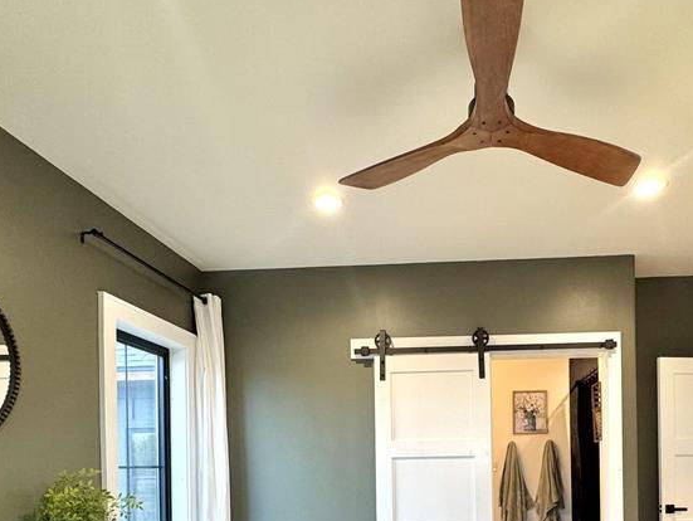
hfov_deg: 66.2
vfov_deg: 47.7
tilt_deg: -0.8
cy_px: 468
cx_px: 436
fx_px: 521
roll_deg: +0.3
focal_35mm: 26
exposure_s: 1/120
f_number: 2.2
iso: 200
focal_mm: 2.22
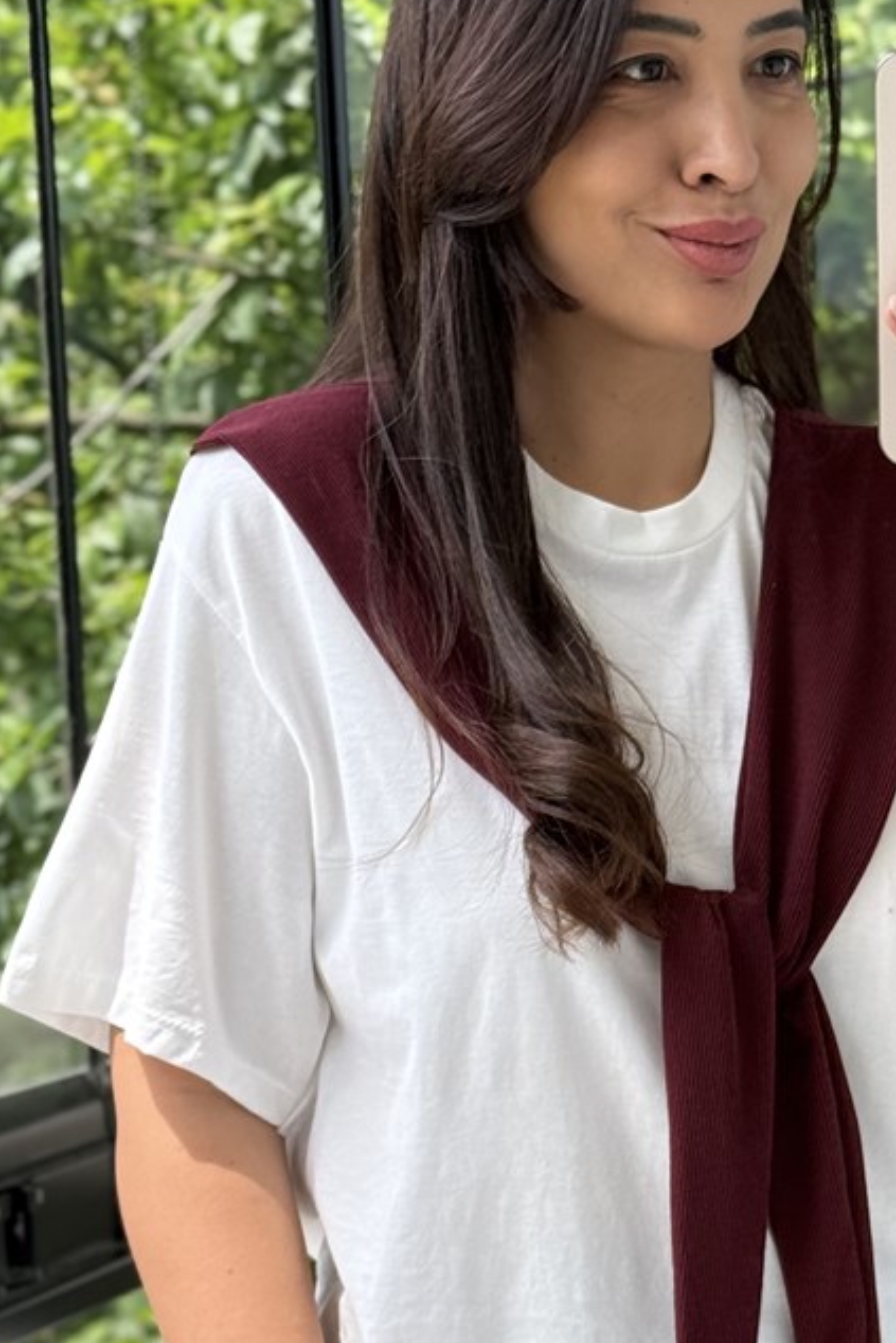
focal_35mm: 105
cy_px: 975
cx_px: 816
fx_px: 3918
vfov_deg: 19.3
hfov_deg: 12.9
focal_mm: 6.76
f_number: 1.78
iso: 80
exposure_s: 1/407
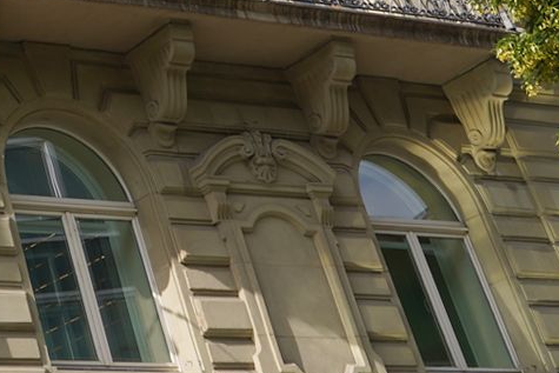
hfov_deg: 17.3
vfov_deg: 12.9
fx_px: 1569
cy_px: -171
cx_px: -378
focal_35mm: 101
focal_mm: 24
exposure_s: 1/100
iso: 100
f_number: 13
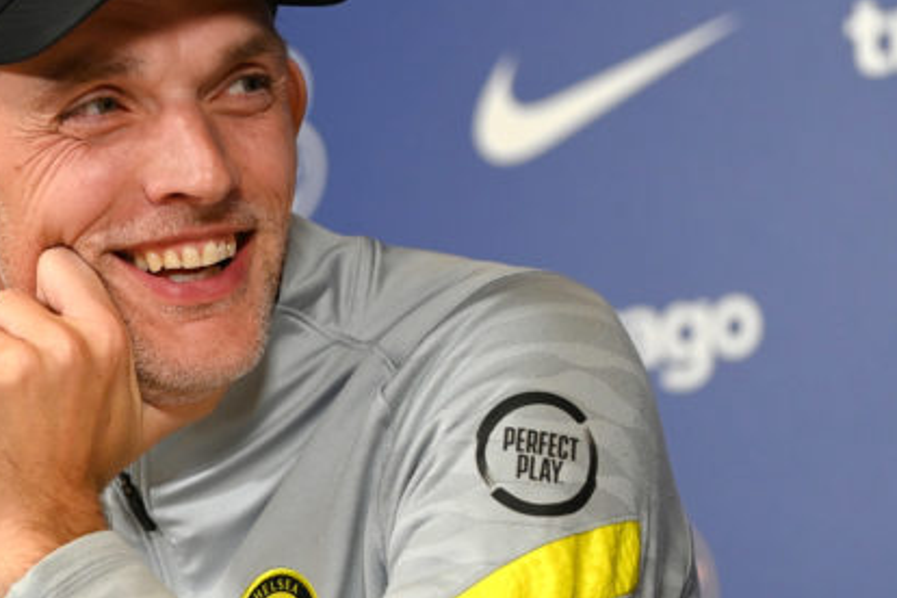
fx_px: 5357
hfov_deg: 9.5
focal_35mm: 215
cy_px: 358
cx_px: 143
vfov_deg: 6.4
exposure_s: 1/500
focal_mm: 116
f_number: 3.2
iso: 2000
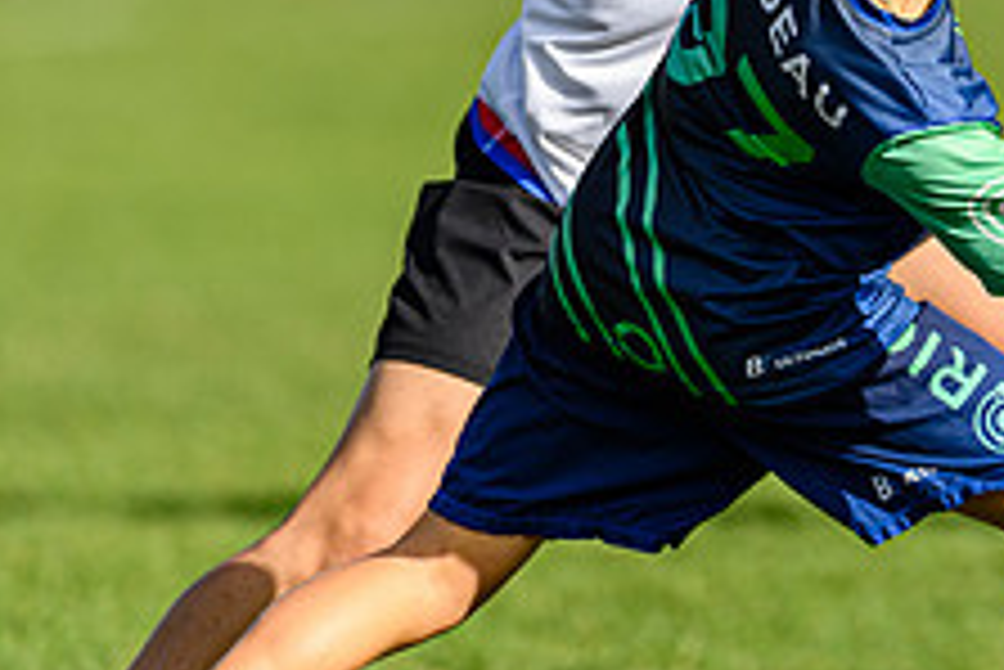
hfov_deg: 2.0
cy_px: -34
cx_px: 1045
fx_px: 29078
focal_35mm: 1042
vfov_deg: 1.3
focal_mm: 400
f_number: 3.2
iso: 100
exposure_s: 1/1600
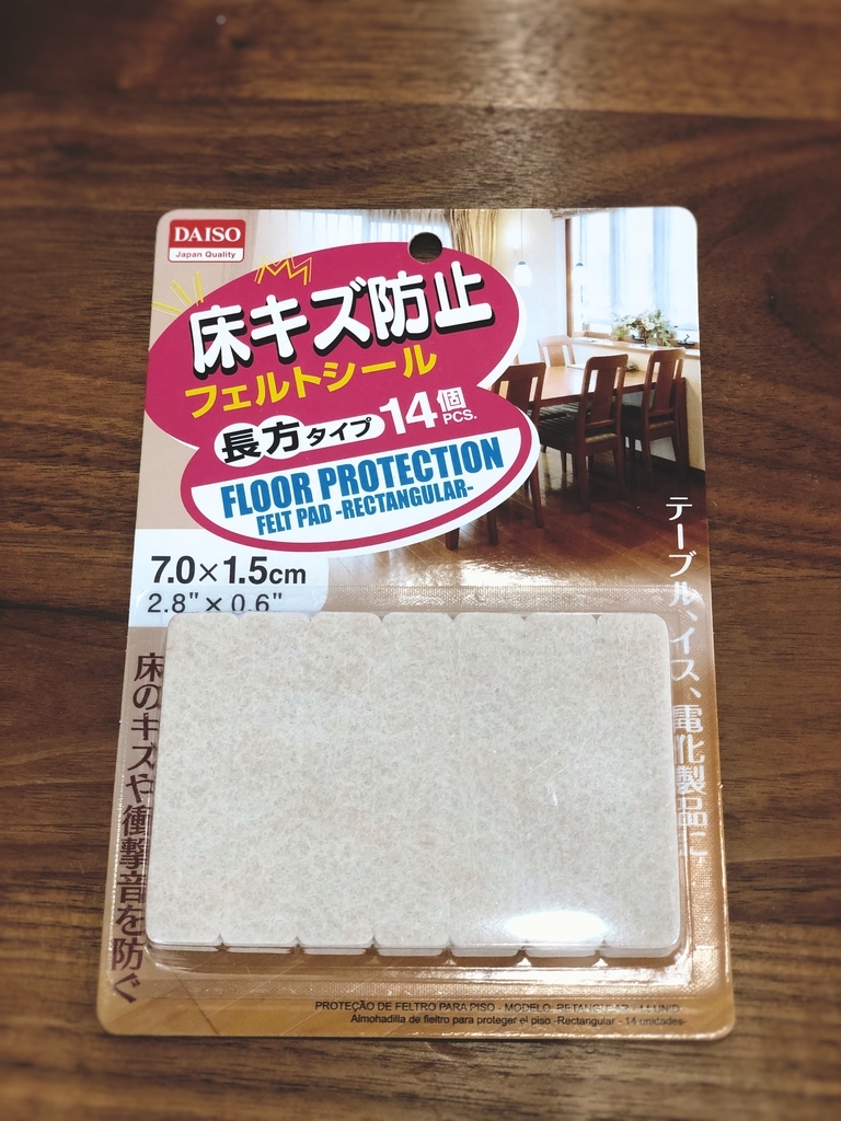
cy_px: 560
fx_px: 1684
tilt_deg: -68.7
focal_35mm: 52
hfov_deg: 28.0
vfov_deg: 36.8
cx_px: 420
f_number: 2.4
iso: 50
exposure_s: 1/60
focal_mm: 6
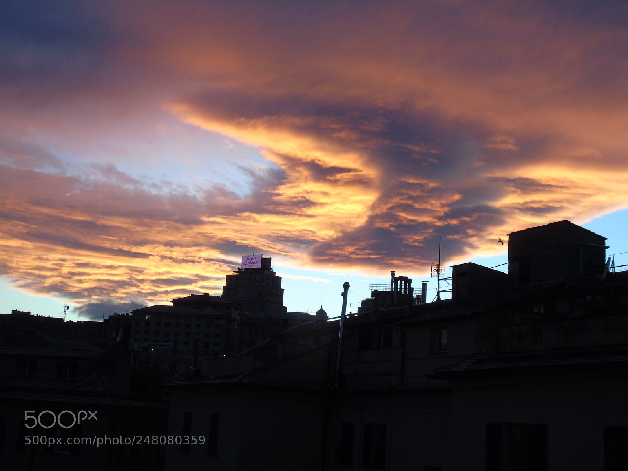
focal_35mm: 54
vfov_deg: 27.0
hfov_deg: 35.5
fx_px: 980
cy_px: 236
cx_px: 314
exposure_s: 1/50
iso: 80
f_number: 4.3
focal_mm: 9.6
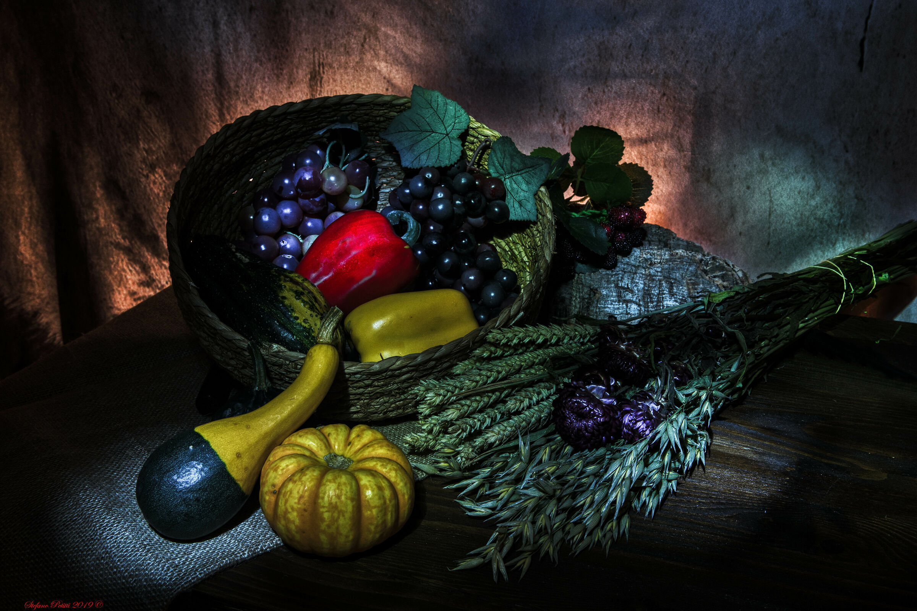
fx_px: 1019
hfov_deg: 48.5
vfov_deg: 33.4
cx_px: 458
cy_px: 306
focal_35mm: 40
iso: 400
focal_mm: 40
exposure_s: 8
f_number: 8
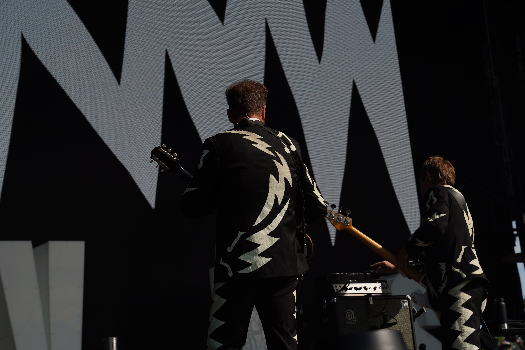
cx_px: 262
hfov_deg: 19.5
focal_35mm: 105
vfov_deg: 13.0
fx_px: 1531
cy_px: 175
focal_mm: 105
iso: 100
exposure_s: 1/800
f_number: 8
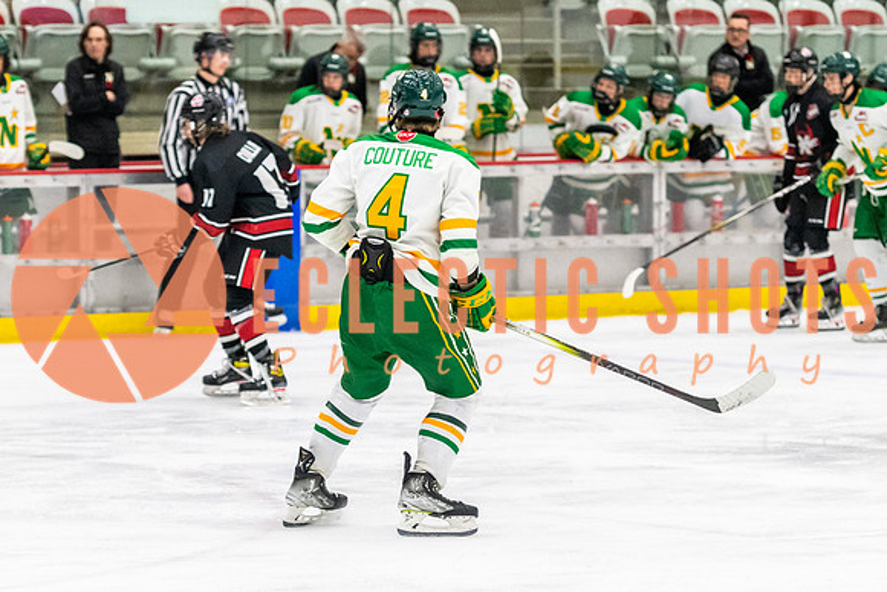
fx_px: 5112
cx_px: 444
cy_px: 334
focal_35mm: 207
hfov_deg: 9.9
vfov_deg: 6.6
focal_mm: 105
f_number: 2.8
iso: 3200
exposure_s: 1/640
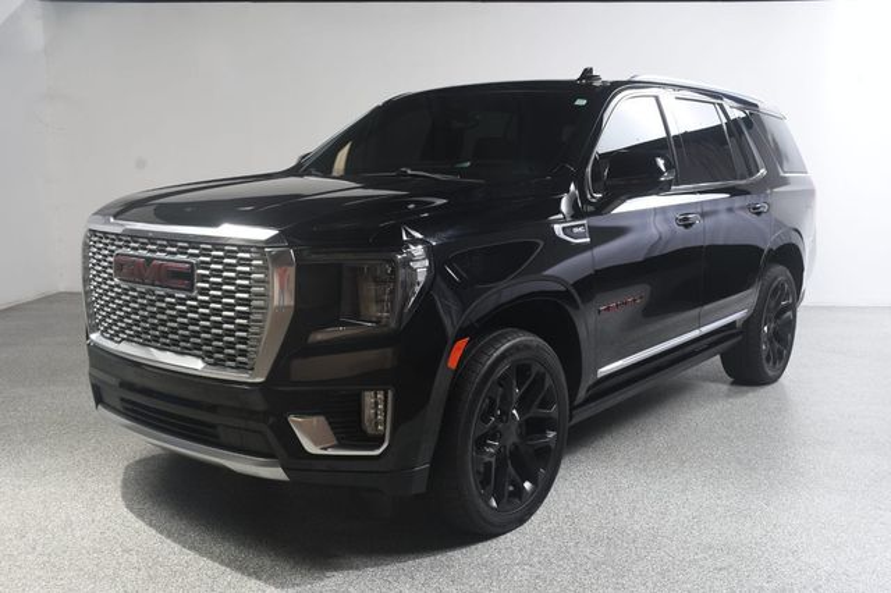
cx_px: 446
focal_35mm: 36
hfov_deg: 53.2
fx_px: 891
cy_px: 296
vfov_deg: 36.8
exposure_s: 1/160
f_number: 9
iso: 100
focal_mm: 24
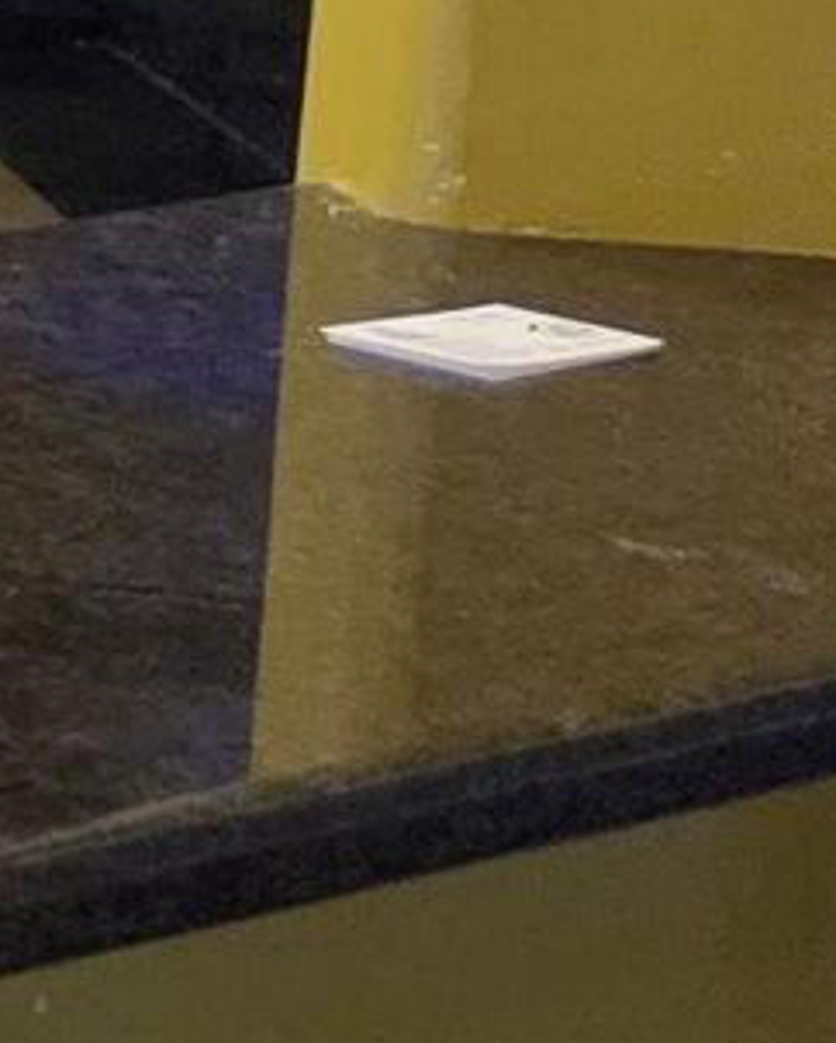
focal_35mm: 228
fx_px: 7044
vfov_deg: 8.2
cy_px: -812
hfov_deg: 4.8
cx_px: -4149
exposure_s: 1/120
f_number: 1.4
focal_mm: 6.5
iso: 640
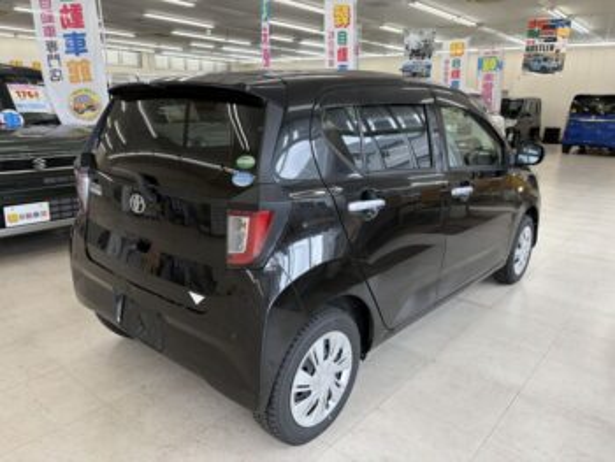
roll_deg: -1.7
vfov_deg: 53.1
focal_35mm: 26
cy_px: 231
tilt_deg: -14.9
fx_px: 462
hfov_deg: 67.3
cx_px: 308
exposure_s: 1/122
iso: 64
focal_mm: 5.96
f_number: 1.6
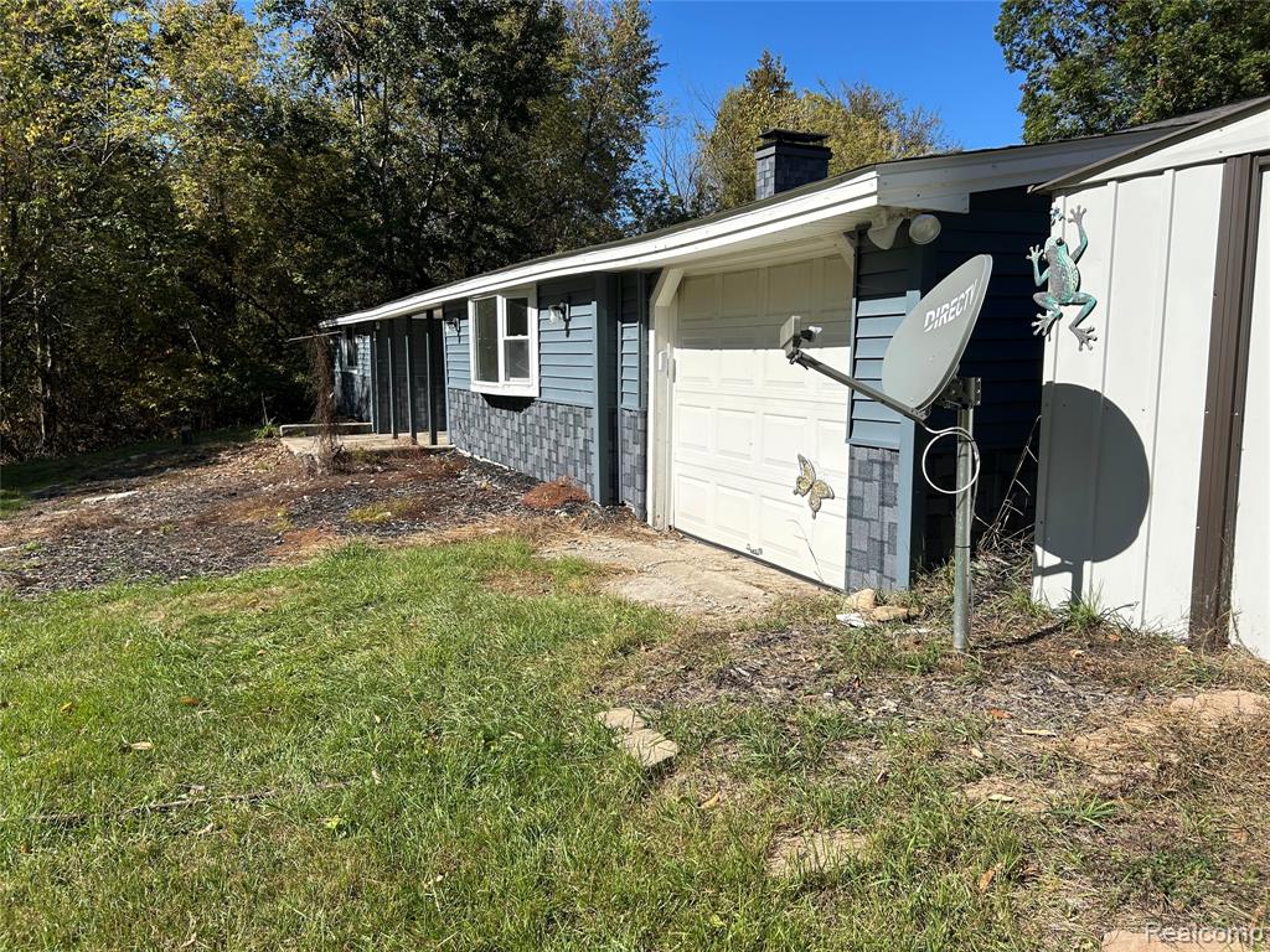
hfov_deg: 67.3
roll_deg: +0.5
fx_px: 954
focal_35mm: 26
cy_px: 476
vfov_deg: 53.1
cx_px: 635
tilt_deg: -7.2
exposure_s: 1/4274
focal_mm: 5.7
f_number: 1.5
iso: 50
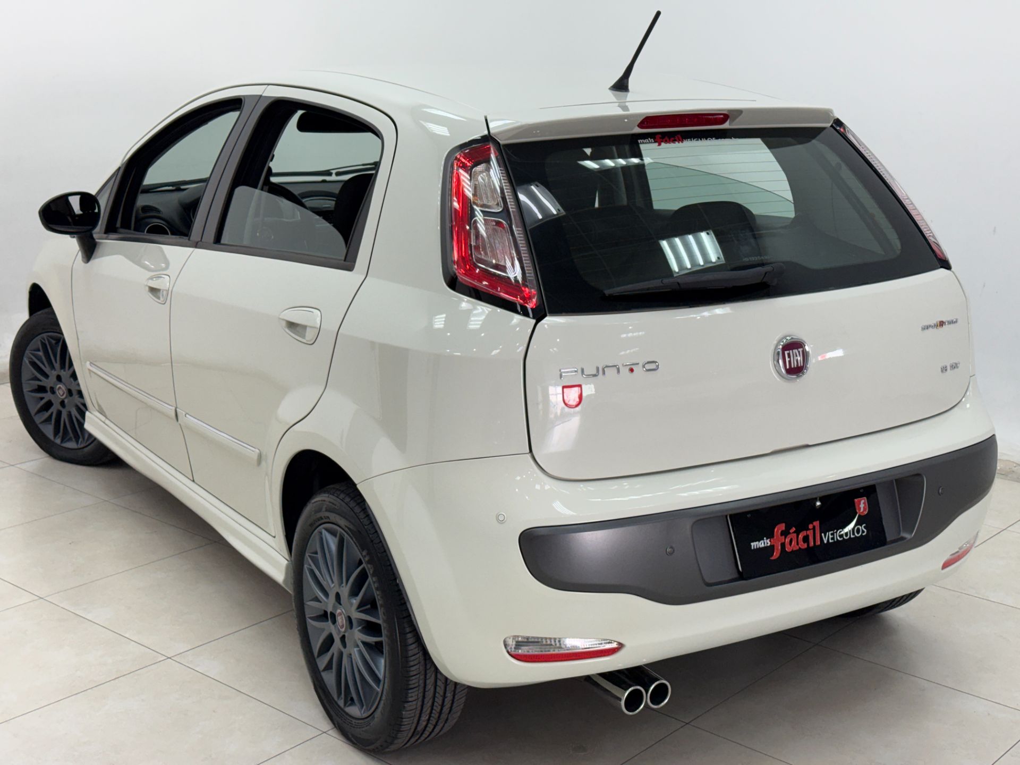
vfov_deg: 30.3
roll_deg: -0.2
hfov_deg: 39.7
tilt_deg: -14.1
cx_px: 510
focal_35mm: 48
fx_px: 1414
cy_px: 382
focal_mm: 6.76
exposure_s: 1/164
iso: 80
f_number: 1.78
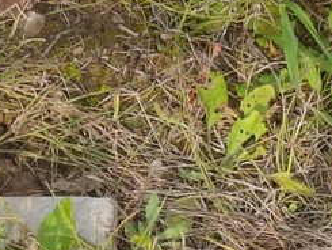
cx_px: 70
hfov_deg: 7.0
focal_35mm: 284
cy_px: -133
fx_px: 2725
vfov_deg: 5.2
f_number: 1.9
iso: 100
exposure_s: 1/390
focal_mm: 5.52
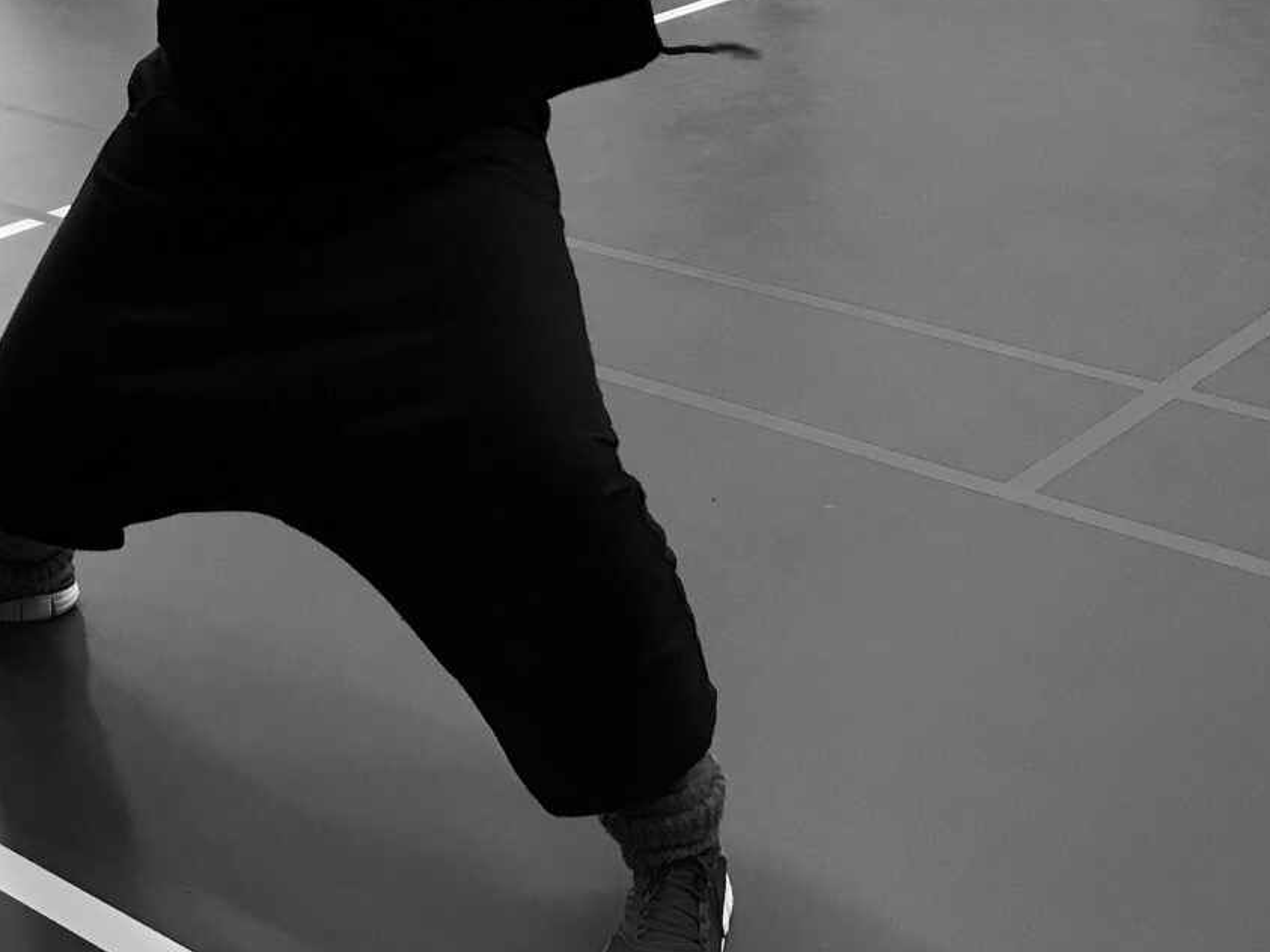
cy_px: -137
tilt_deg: -9.9
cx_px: 324
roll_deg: +2.6
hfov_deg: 28.6
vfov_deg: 20.7
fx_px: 2458
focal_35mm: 67
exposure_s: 1/17
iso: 50
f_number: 1.8
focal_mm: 3.99
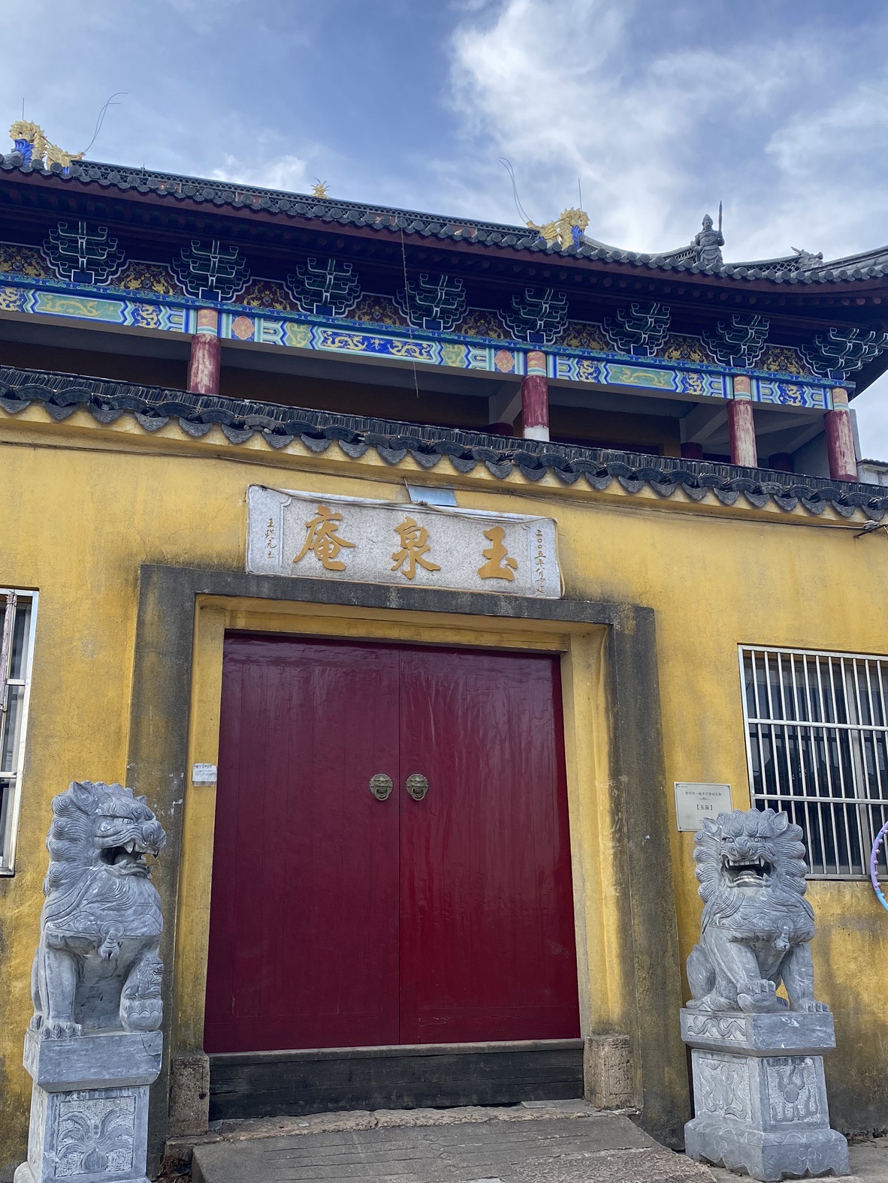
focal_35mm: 33
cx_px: 438
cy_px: 631
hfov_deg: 42.9
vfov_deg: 55.3
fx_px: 1129
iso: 32
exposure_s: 1/1025
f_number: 1.8
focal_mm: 4.25
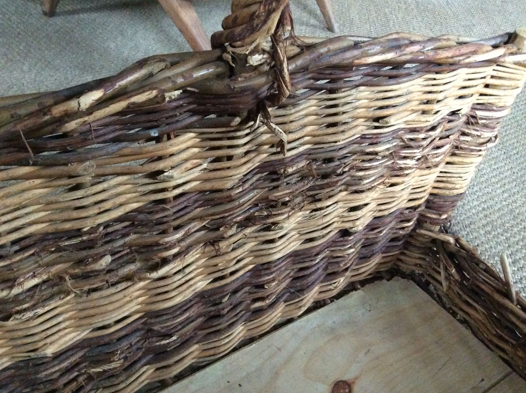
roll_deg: -3.6
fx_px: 501
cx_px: 270
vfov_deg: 42.8
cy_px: 194
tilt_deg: -39.1
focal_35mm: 33
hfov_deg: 55.4
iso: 500
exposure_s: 1/17
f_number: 2.4
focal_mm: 3.3
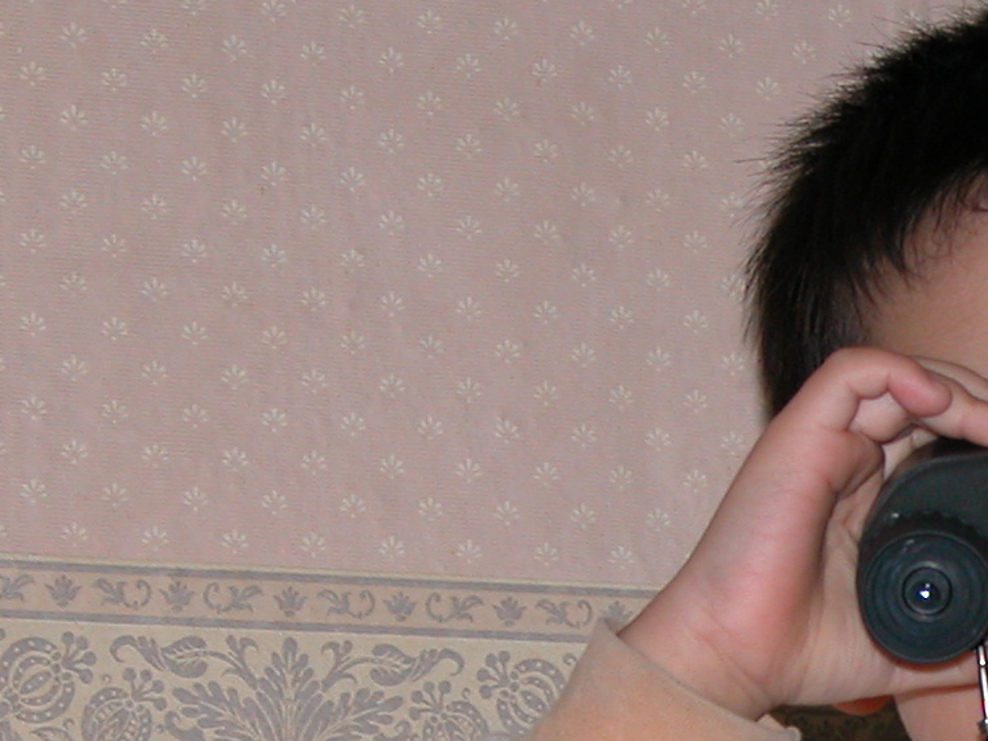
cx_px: 1098
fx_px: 7534
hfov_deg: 7.5
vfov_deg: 5.6
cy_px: 941
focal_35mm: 264
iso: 100
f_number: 3.4
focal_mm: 19.9
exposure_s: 1/125
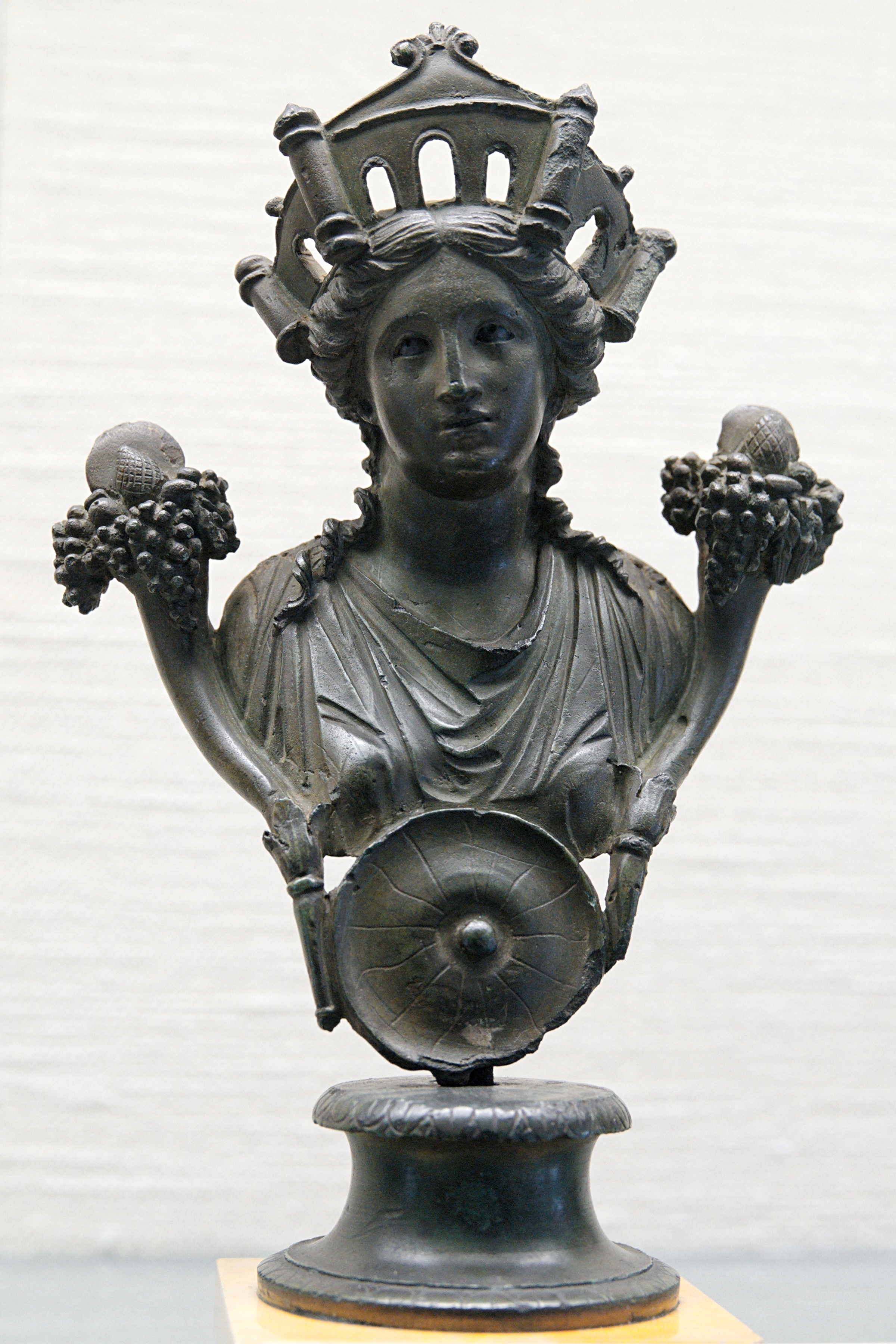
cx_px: 448
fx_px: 2800
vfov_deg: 27.0
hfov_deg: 18.2
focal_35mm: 75
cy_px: 672
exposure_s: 1/10
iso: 500
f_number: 5.6
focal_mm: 50
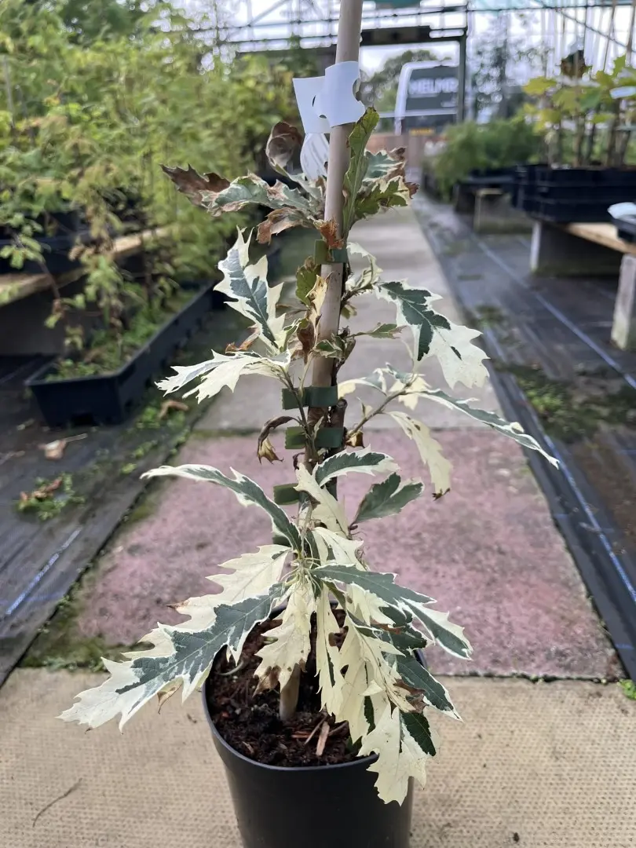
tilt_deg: -22.8
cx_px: 318
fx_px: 637
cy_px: 424
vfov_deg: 67.3
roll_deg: +2.9
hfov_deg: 53.1
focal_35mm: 26
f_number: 1.6
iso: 100
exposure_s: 1/121
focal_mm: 5.1
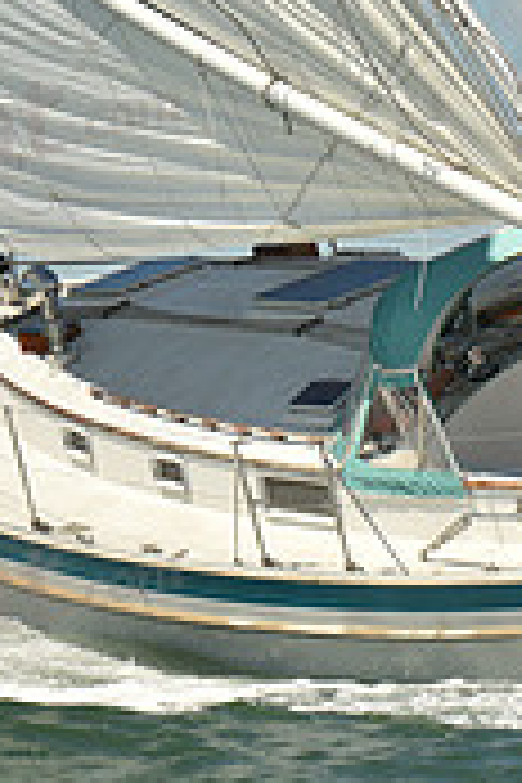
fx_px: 8417
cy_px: 340
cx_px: 418
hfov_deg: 3.6
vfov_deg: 5.3
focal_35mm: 387
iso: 320
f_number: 13
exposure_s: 1/800
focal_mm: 116
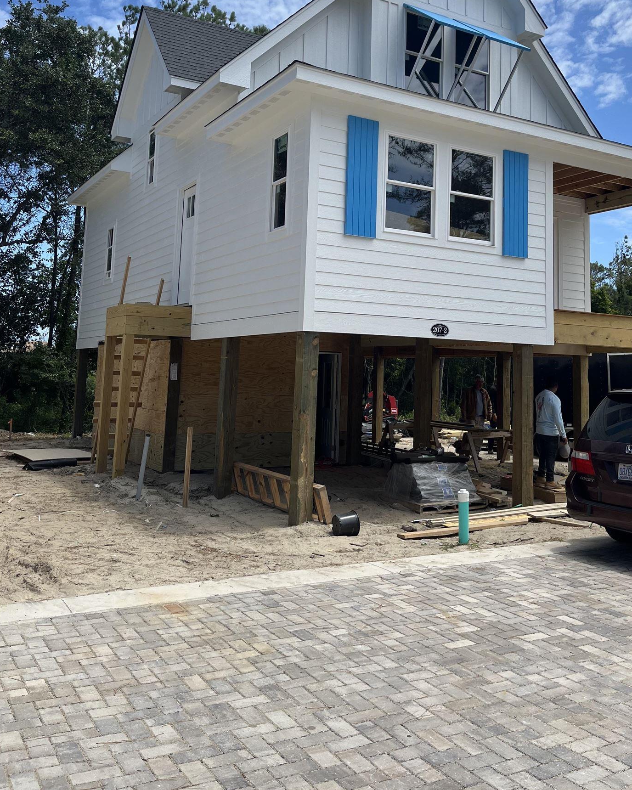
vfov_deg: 51.9
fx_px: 795
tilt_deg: +8.8
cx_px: 376
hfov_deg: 43.2
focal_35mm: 34
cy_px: 266
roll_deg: -0.7
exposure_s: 1/4016
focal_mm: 5.1
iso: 50
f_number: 1.6
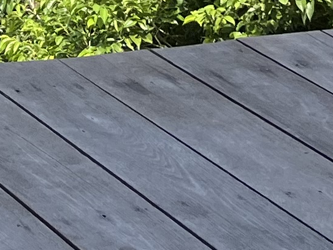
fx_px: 1856
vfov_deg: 6.7
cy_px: -580
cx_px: -581
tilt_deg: -2.9
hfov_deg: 8.8
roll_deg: +0.9
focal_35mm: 193
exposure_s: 1/2571
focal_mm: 5.1
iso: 50
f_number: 1.6
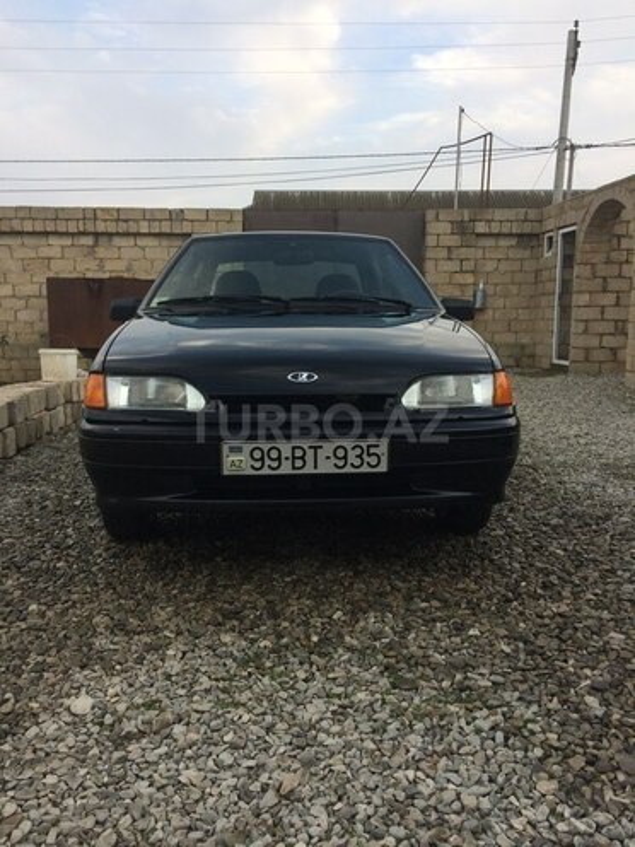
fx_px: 709
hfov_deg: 48.2
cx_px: 318
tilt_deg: -7.4
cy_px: 424
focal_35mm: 29
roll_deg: +1.4
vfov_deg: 61.7
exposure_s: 1/258
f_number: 2.2
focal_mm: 4.15
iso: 32
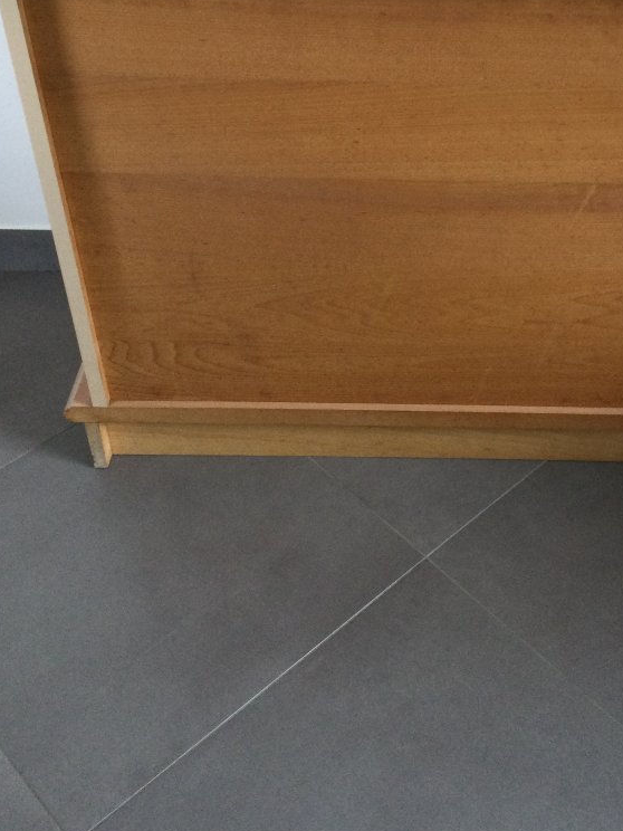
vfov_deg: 37.6
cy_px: 248
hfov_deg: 28.9
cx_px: 426
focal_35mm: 50
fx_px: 1200
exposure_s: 1/33
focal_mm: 3.3
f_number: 2.4
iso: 100
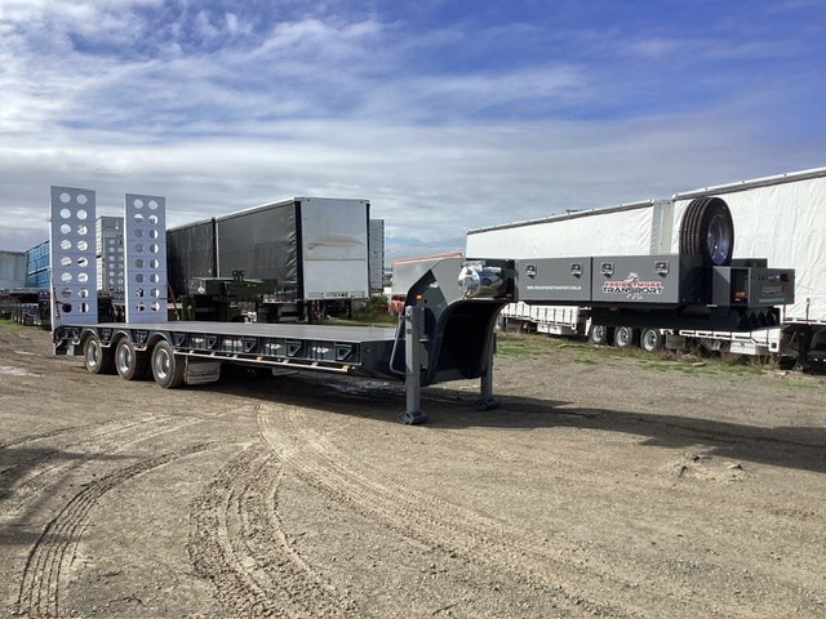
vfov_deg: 45.4
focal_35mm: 31
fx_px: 740
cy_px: 310
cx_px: 413
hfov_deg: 58.4
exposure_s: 1/1942
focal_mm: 3.3
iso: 25
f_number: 2.4
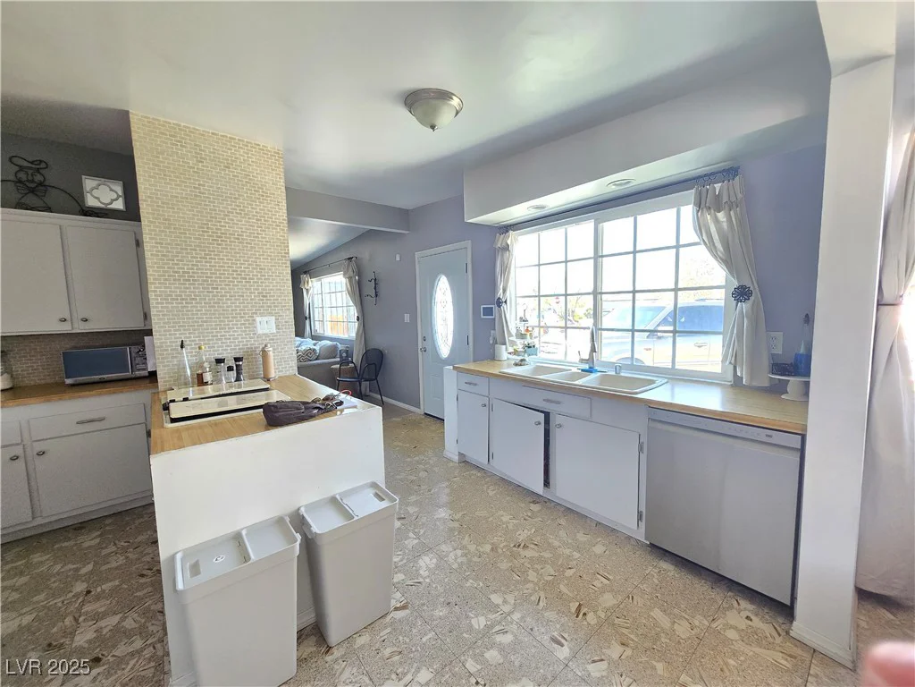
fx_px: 344
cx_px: 458
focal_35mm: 13
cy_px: 344
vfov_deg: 89.9
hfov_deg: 106.2
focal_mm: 1.7
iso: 160
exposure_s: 1/60
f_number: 2.2
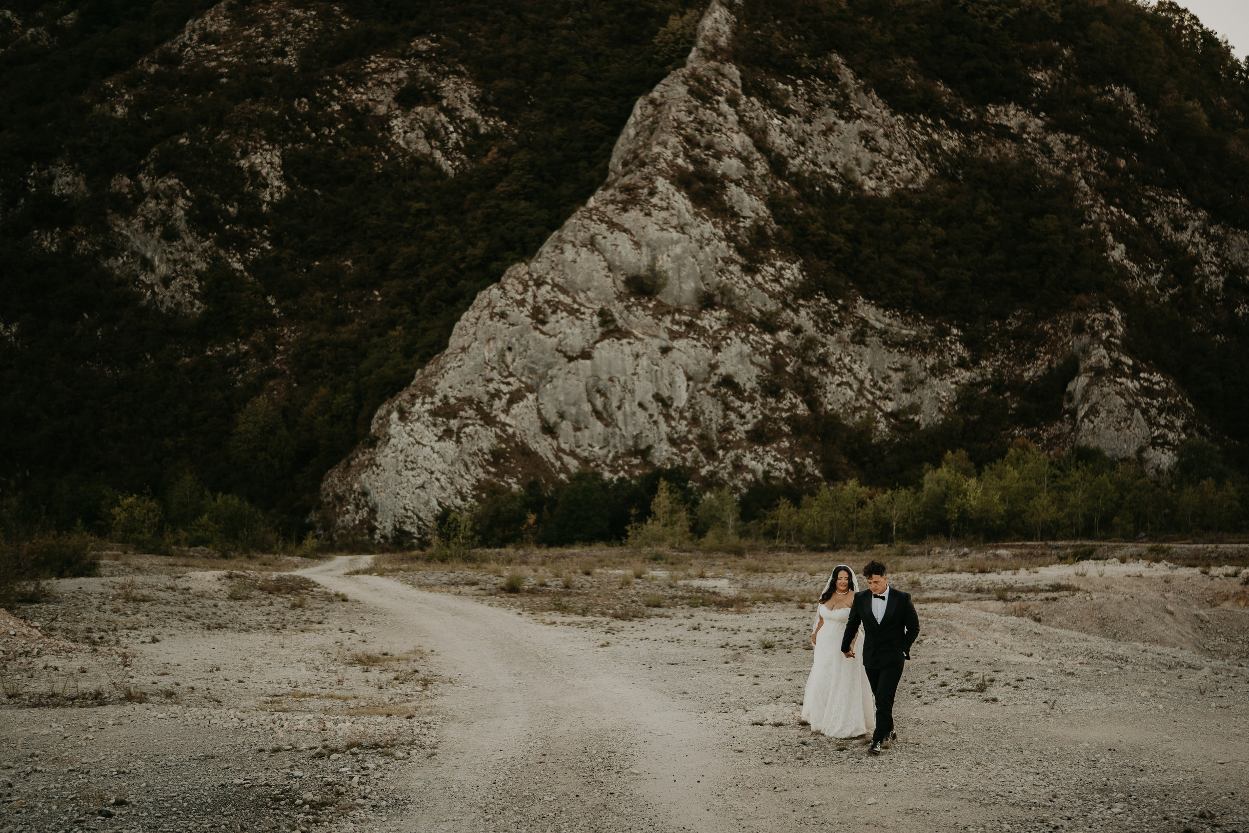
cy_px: 416
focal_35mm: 35
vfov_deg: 37.9
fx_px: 1214
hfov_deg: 54.4
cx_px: 624
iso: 125
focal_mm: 35
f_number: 1.4
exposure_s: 1/2500
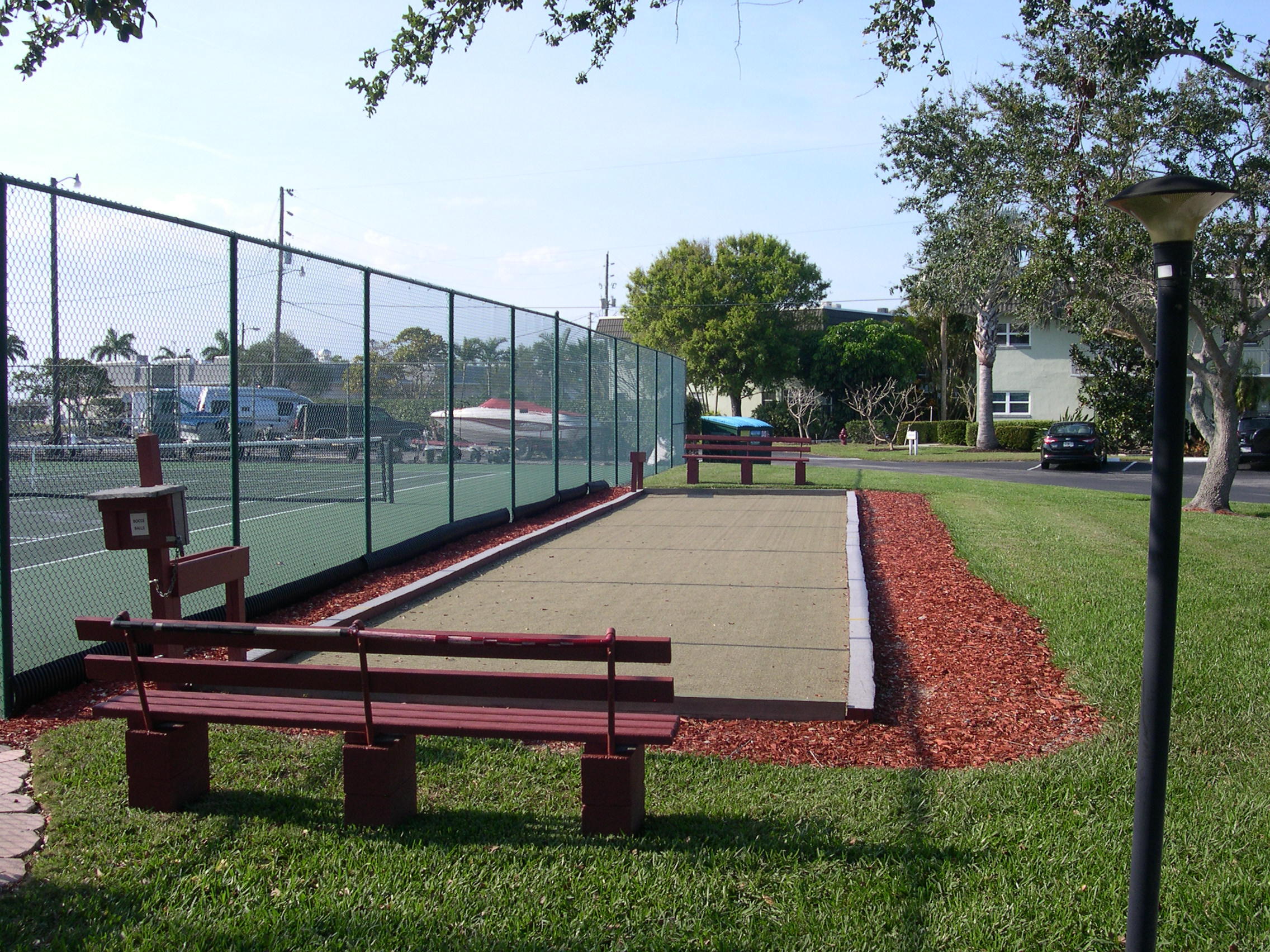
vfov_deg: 37.7
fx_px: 1394
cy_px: 476
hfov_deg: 49.0
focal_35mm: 38
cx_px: 635
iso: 100
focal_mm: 8
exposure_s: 1/173
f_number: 7.6
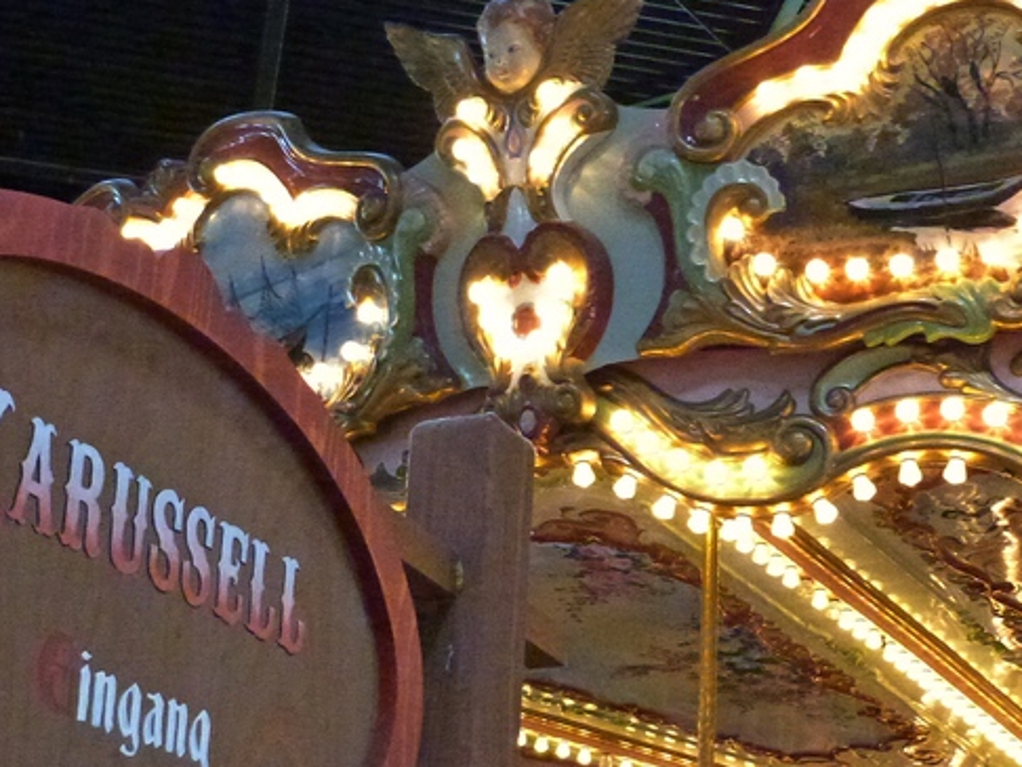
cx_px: 747
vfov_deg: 19.8
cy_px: 534
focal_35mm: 74
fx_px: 2186
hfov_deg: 26.0
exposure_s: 1/250
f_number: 3.1
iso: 1600
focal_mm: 6.3
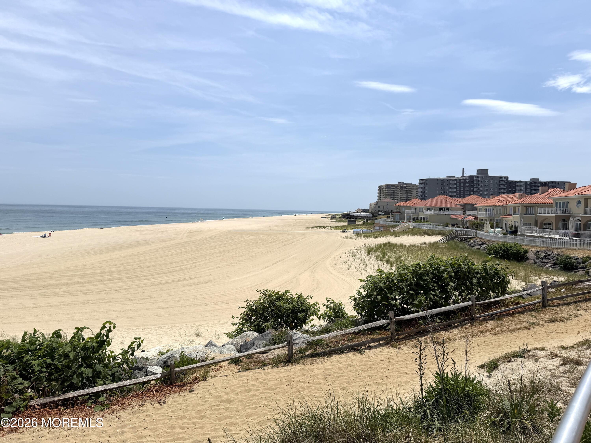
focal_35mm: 24
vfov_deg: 56.8
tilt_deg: -2.3
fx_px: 410
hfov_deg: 71.6
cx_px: 296
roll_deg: +0.3
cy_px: 222
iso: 100
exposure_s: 1/14286
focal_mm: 6.76
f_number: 1.78
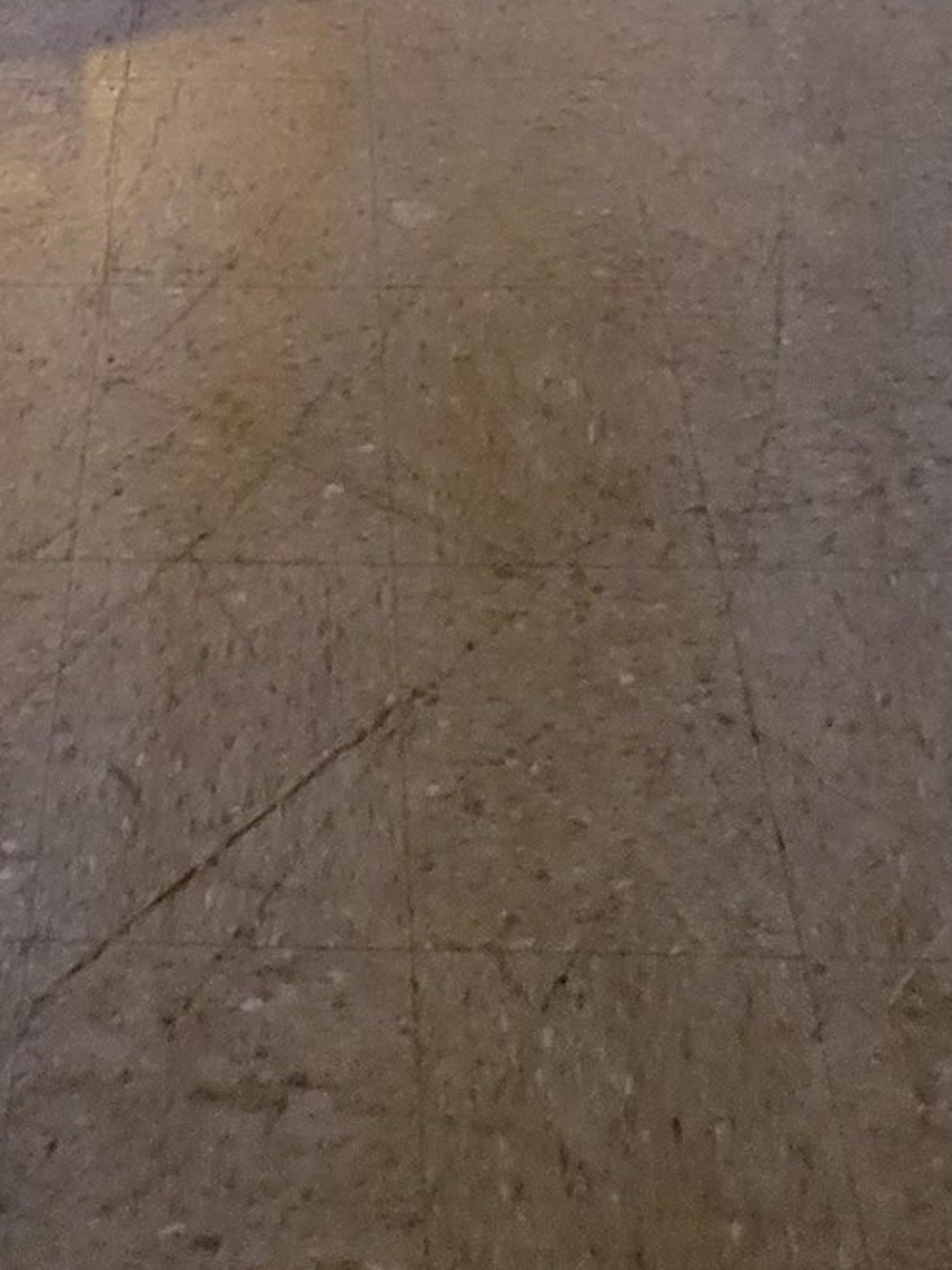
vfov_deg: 28.6
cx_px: 210
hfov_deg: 31.4
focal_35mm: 45
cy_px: -601
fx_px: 1651
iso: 400
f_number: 2.2
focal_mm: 2.2
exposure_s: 1/30
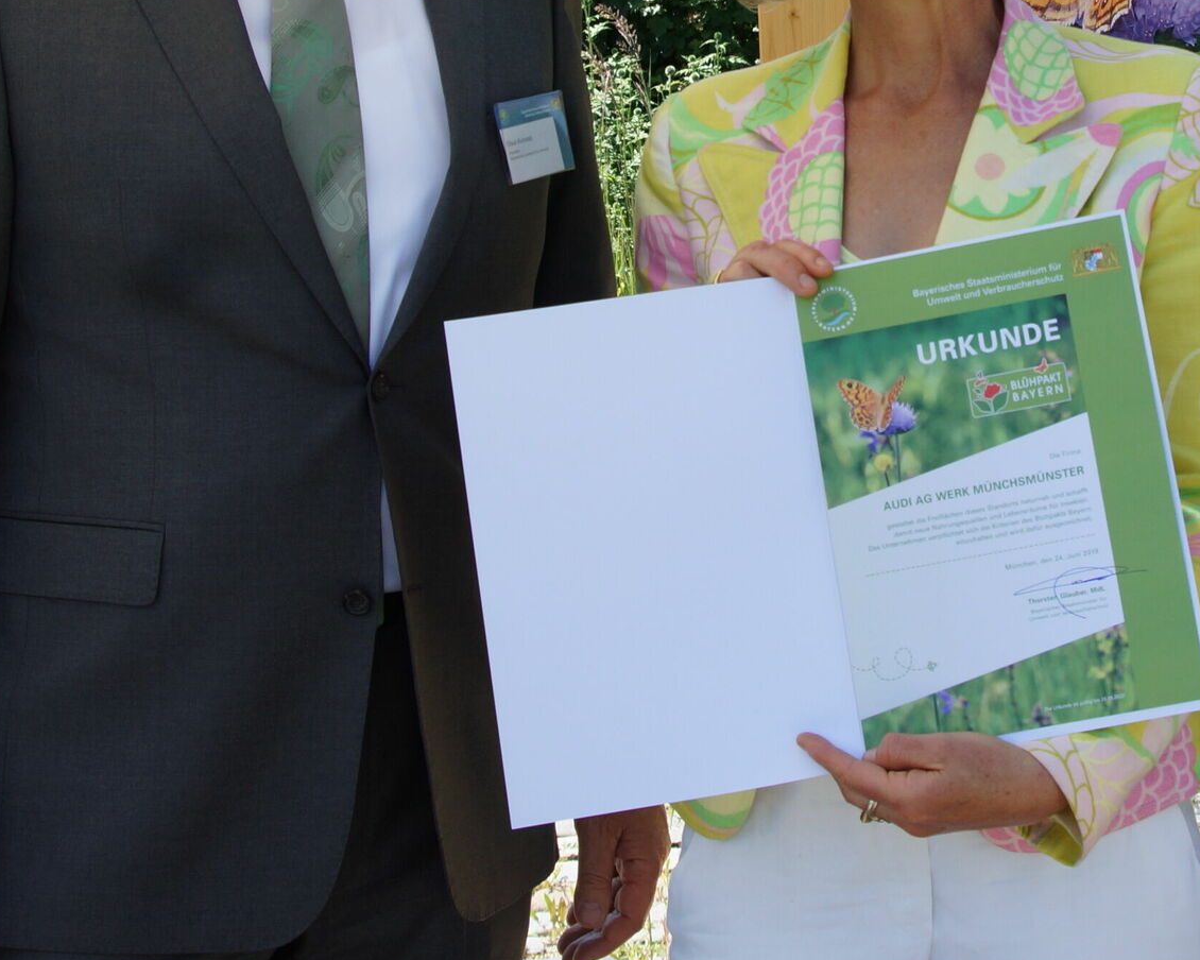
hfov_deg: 24.0
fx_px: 2806
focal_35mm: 79
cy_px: 21
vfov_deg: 18.9
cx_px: 852
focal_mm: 22
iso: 100
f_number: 6.3
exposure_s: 1/160
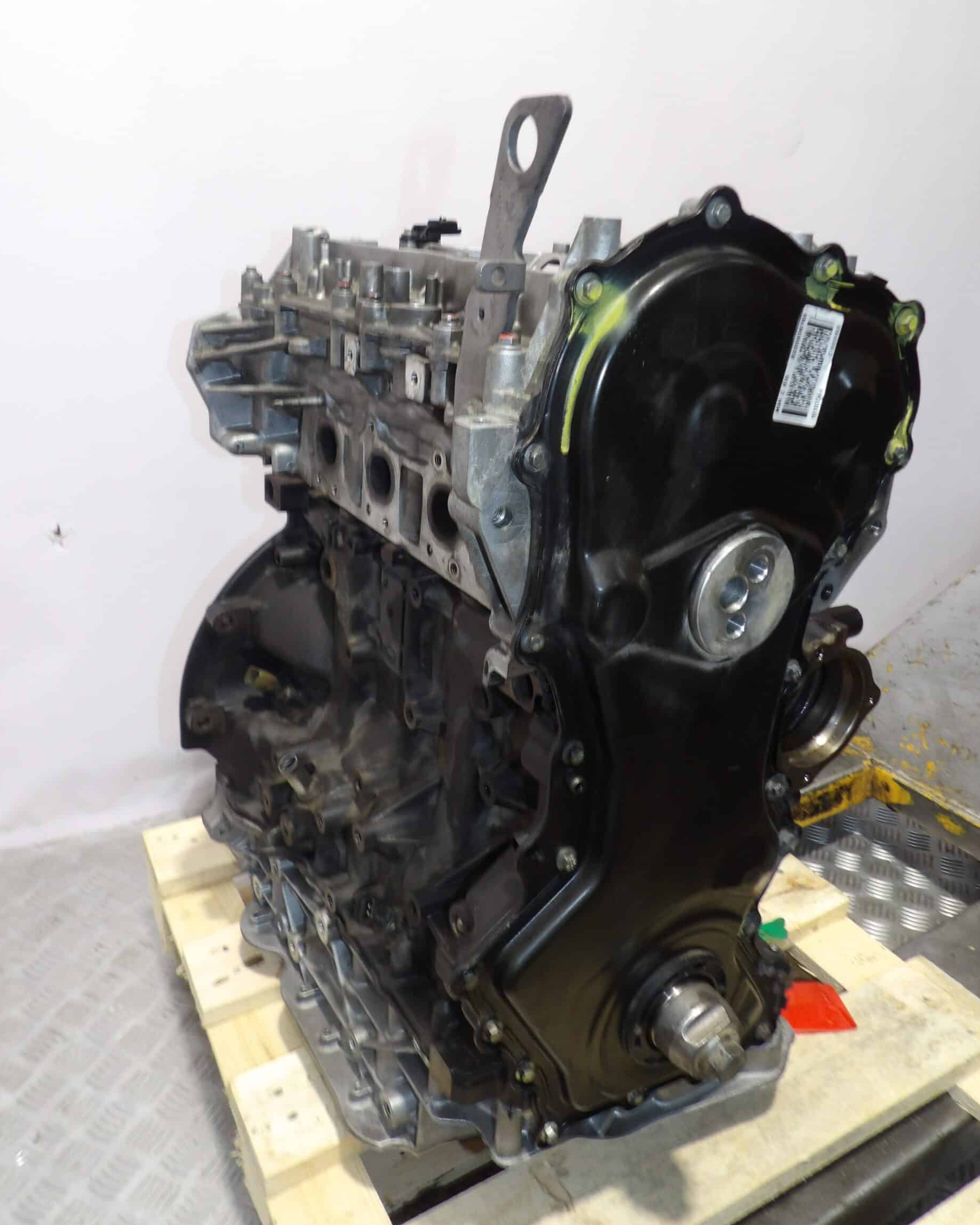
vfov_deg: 65.9
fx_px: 943
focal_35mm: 26
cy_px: 564
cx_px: 477
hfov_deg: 54.9
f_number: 2.8
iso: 193
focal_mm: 4.3
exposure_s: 1/33
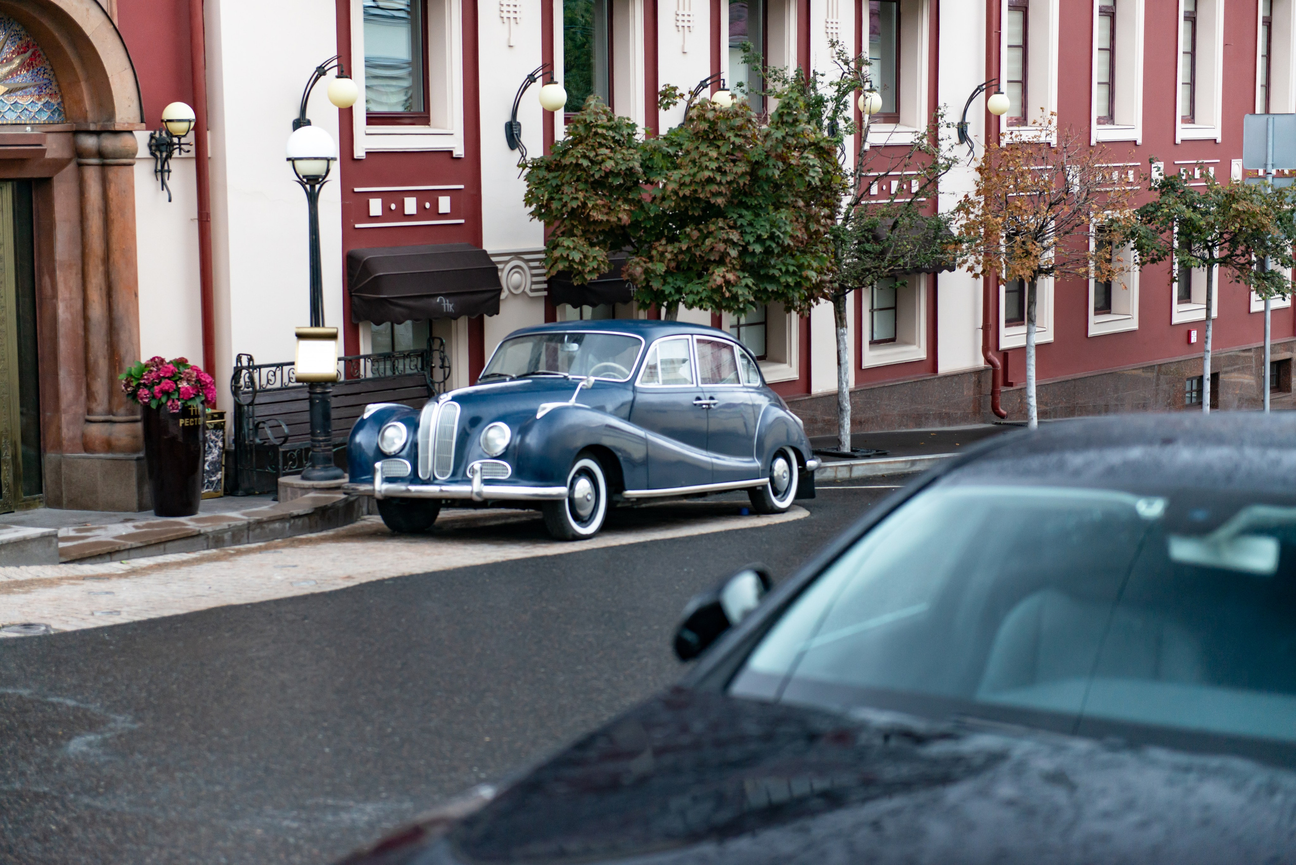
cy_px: 432
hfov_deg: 28.8
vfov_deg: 19.5
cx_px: 648
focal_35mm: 70
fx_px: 2521
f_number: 2.8
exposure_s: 1/100
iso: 1000
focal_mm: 70
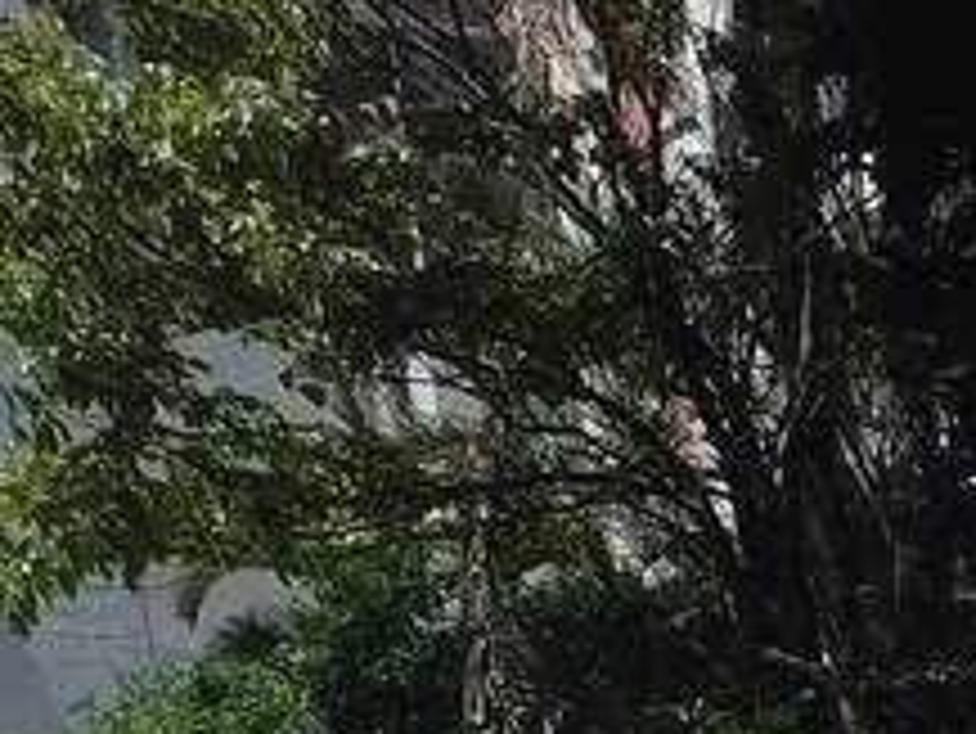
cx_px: 3225
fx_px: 4683
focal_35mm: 166
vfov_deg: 7.8
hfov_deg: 8.9
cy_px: 2179
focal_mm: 4.71
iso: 143
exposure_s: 1/1768
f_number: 1.7
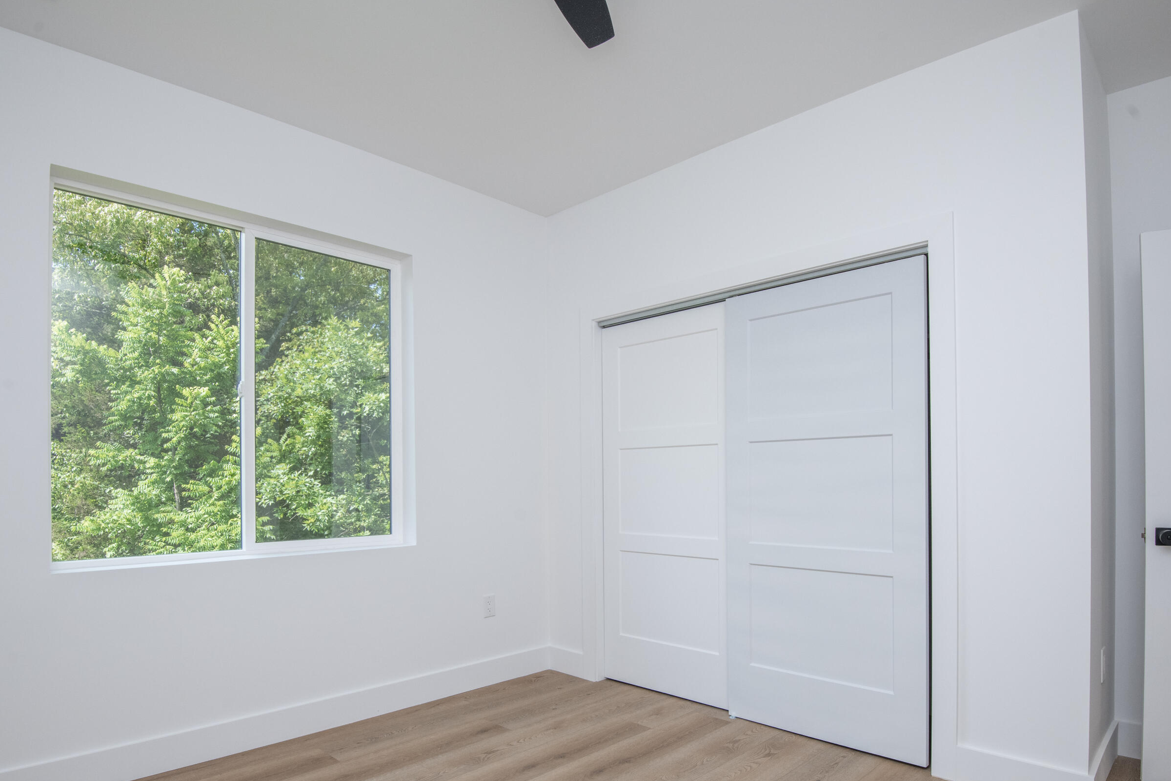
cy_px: 487
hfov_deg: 84.0
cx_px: 596
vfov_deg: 61.1
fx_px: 651
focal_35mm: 20
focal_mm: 16
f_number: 9
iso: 400
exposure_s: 1/250
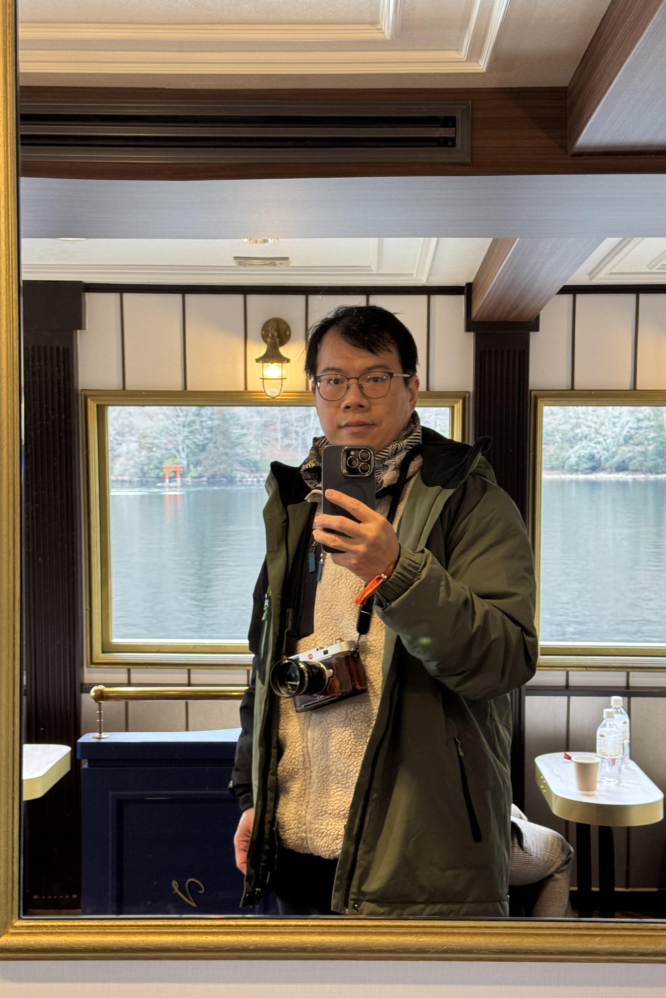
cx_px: 349
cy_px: 502
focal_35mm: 51
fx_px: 1415
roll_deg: +1.2
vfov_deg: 38.9
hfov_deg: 26.5
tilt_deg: -0.7
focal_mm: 6.76
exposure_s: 1/60
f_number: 1.78
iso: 100
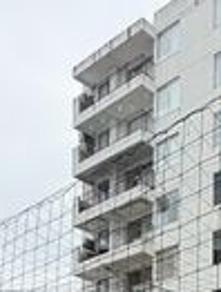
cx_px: 192
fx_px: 601
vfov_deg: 20.9
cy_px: 494
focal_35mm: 71
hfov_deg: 20.5
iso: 64
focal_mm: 2.22
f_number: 2.2
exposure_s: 1/760
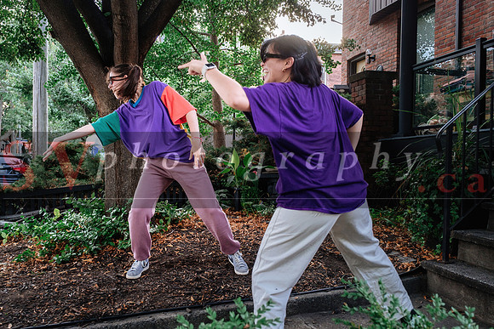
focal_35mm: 31
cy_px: 164
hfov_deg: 60.3
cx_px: 247
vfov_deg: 42.3
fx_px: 425
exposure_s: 1/250
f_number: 3.6
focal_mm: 20.6
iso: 800
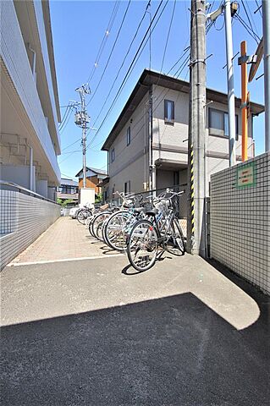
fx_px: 169
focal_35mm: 15
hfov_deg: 77.2
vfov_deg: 100.4
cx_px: 135
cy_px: 203
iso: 100
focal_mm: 10
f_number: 7.1
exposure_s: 1/200
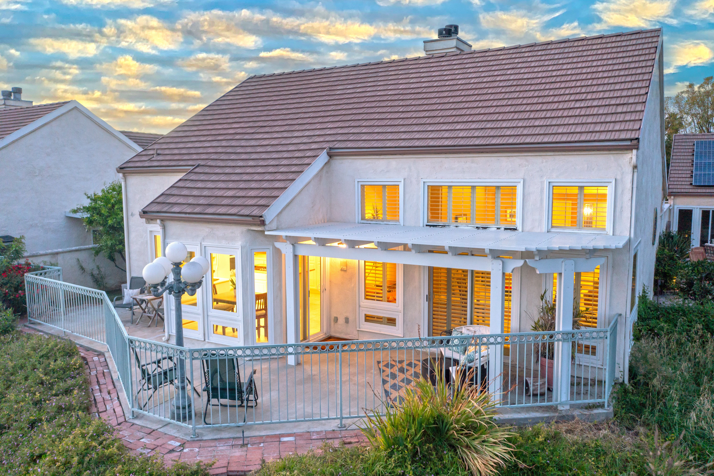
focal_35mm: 28
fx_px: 555
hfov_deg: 65.5
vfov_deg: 46.4
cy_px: 238
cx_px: 357
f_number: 4
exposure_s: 1/15
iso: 400
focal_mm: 10.26
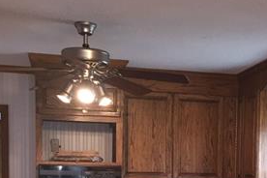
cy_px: 204
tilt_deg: -3.0
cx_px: 198
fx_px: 519
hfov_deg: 28.4
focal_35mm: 70
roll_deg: -1.6
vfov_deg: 18.6
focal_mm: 4.15
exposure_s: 1/20
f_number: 2.2
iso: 160
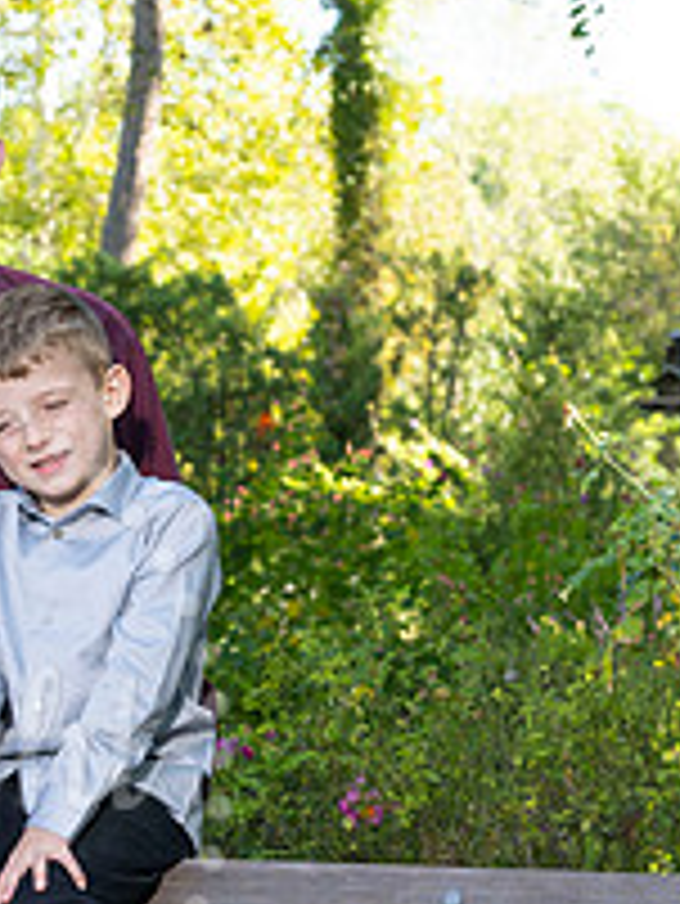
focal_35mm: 173
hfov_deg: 8.5
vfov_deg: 11.4
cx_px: -242
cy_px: 785
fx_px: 4526
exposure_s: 1/200
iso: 320
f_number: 5.6
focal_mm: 52
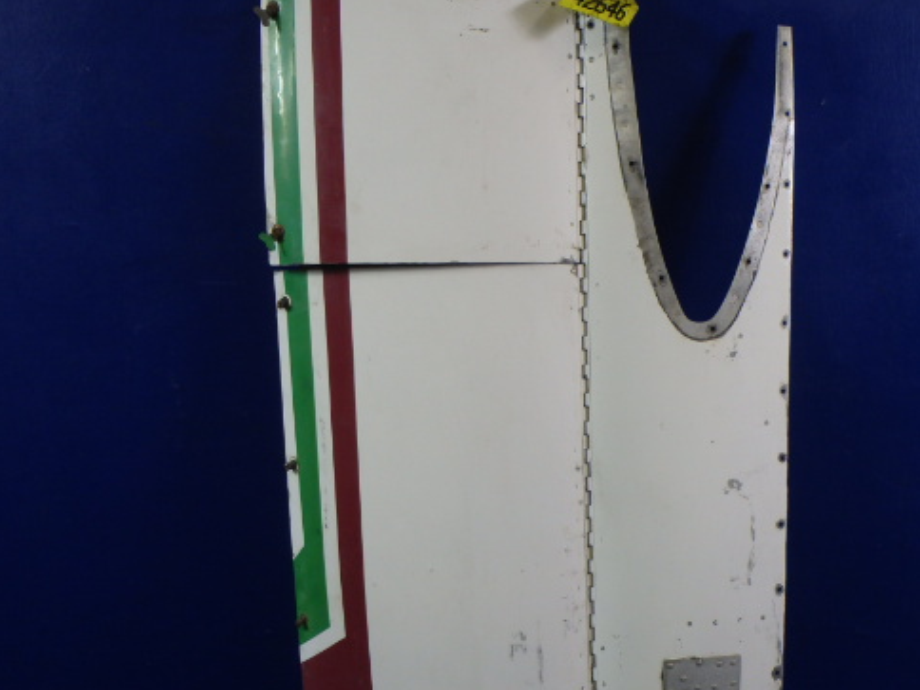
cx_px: 566
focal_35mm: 37
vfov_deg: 38.5
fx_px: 983
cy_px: 407
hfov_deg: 49.7
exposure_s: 1/30
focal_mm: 5
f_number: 3.9
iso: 200
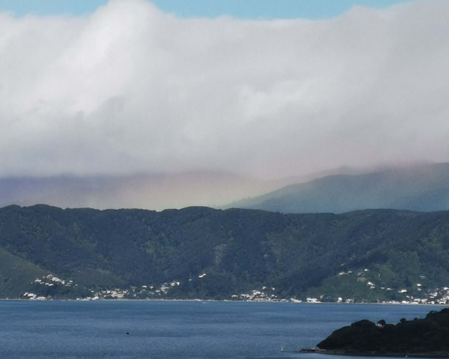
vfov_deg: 6.2
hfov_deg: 7.8
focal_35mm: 248
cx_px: 209
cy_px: 180
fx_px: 3295
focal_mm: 7.48
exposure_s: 1/2695
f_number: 2.4
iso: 50
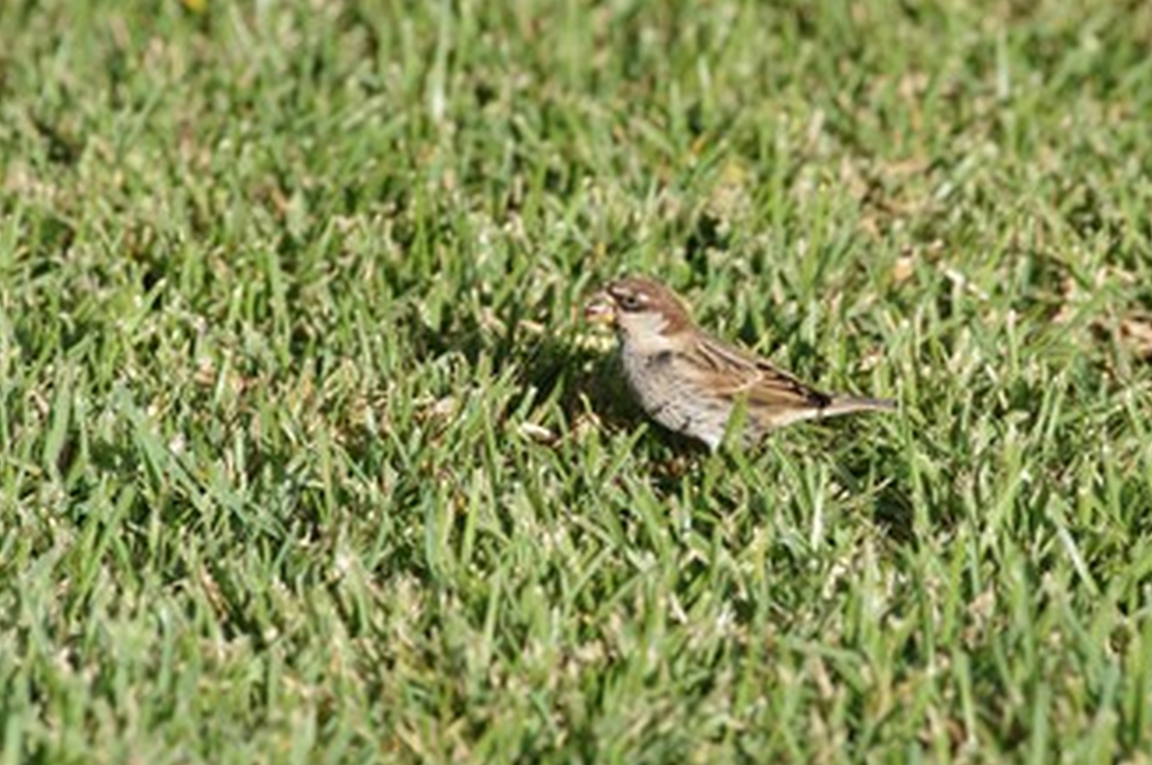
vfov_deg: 2.4
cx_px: 659
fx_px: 18021
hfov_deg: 3.7
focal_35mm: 564
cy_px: 384
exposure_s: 1/1000
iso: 400
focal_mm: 300
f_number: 5.6
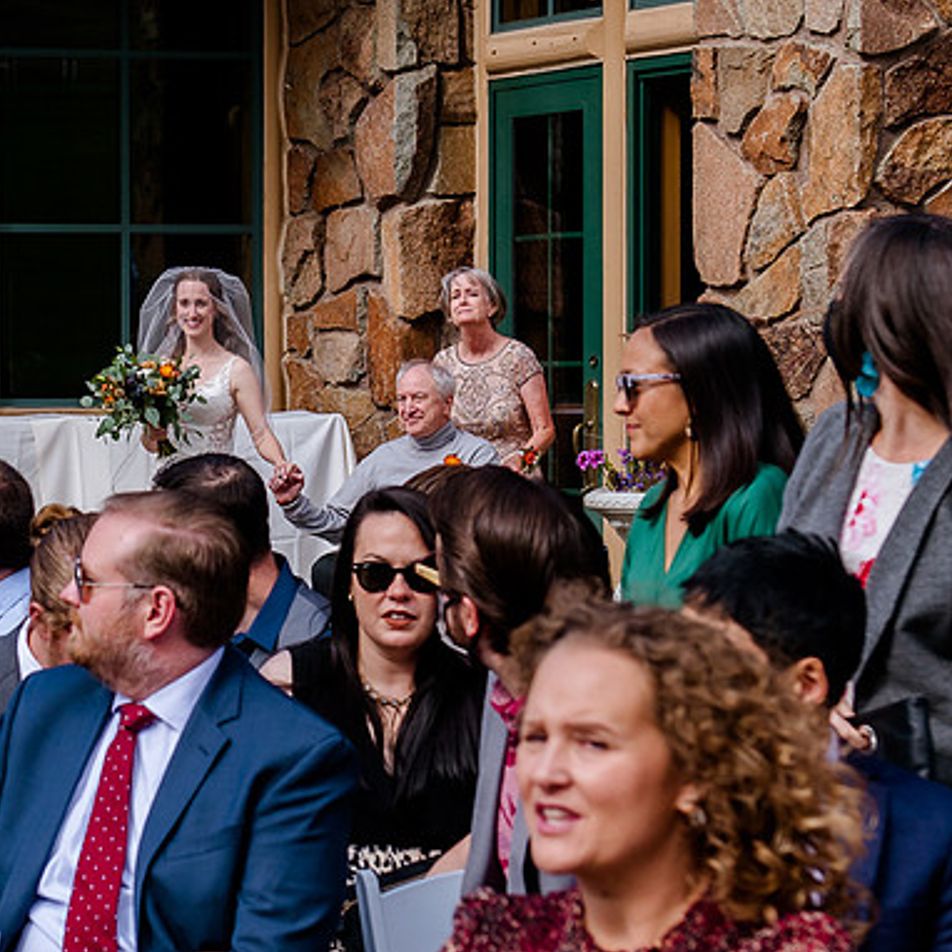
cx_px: 85
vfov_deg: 12.8
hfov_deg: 12.7
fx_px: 4232
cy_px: 440
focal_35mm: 136
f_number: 4.5
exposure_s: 1/1000
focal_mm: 48
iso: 200
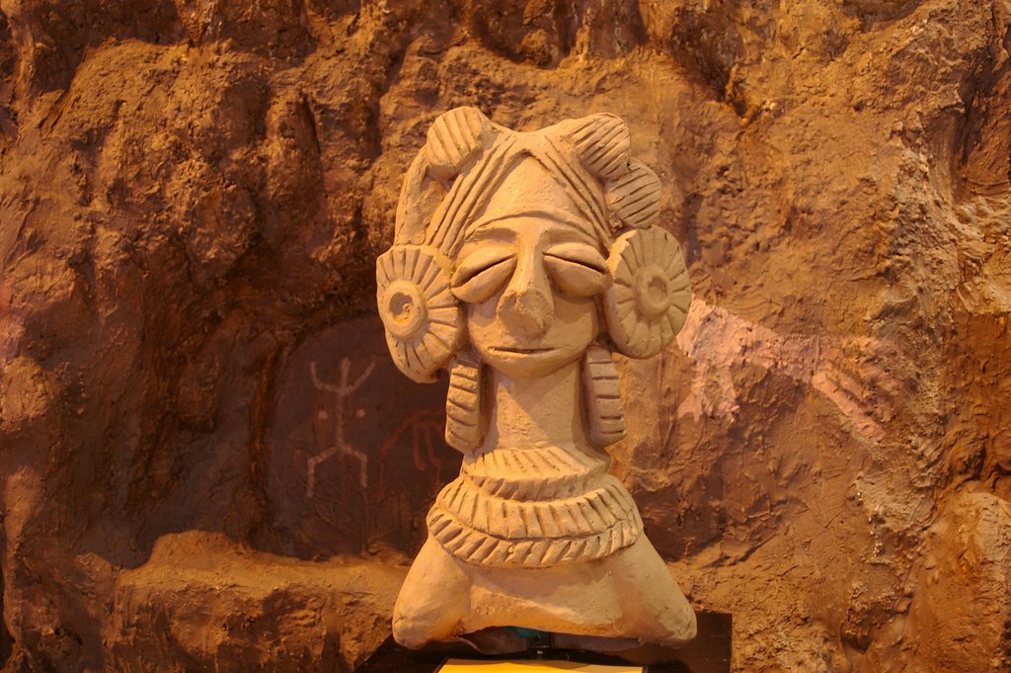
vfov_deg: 31.8
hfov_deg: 46.4
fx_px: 1179
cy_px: 336
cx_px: 506
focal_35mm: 42
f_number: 4.5
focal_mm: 28
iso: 400
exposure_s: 1/8
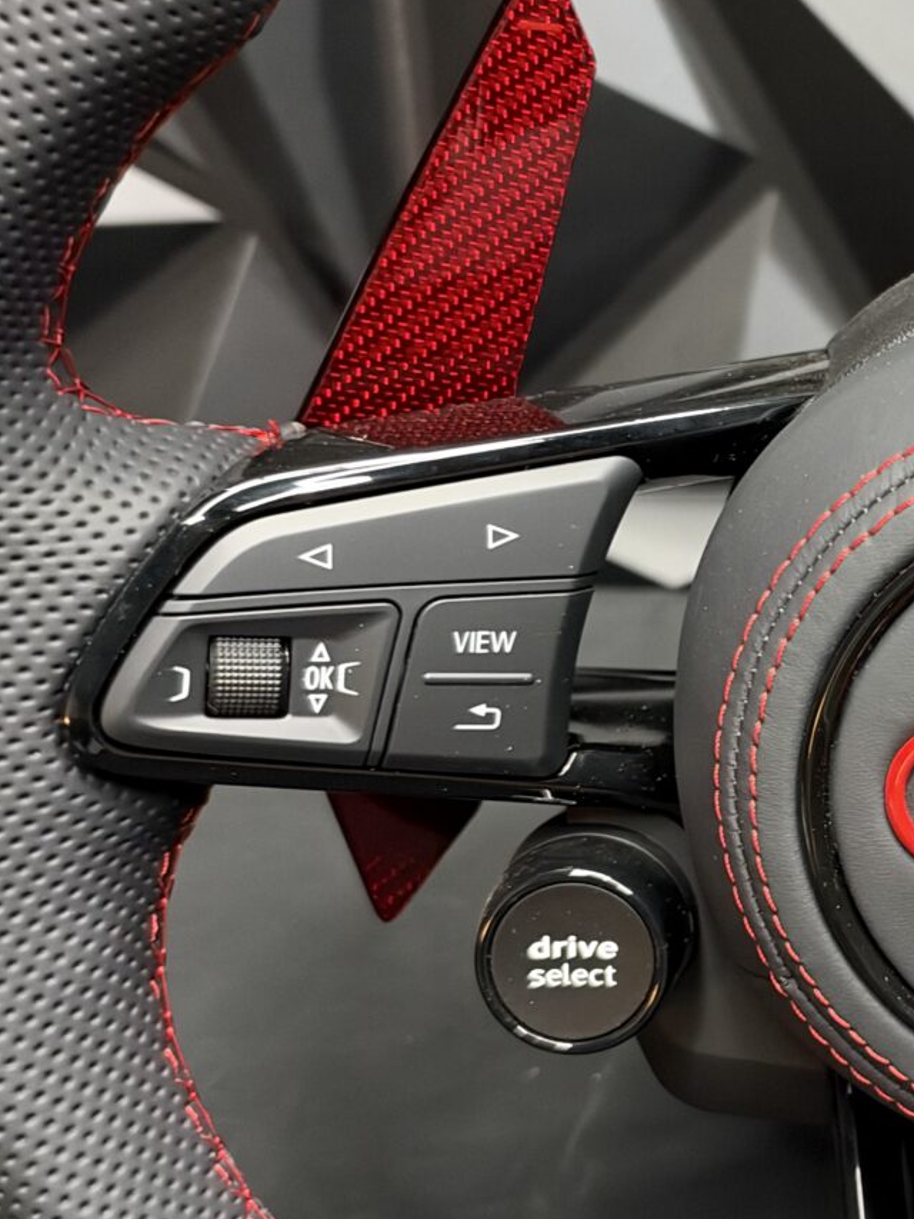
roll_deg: -1.7
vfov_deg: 27.0
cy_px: 623
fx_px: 2534
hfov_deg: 19.4
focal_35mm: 72
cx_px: 1053
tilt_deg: -28.7
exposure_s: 1/33
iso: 500
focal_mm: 6.93
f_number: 1.48
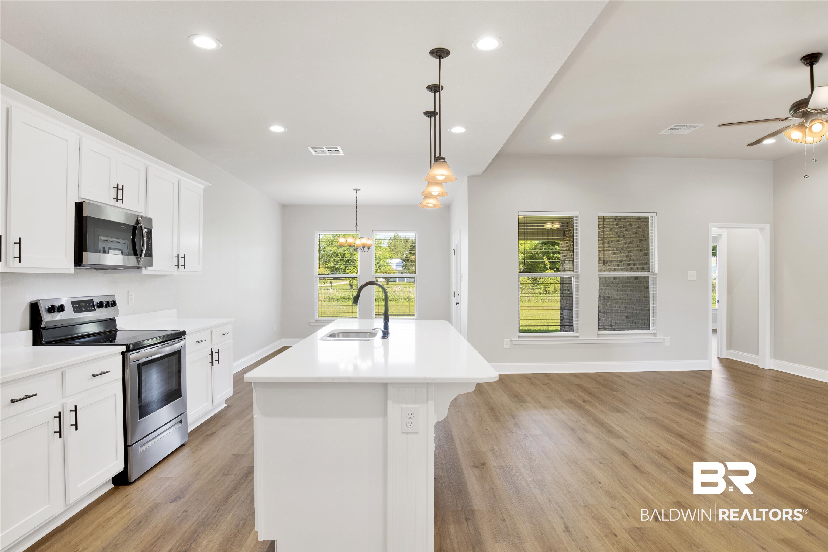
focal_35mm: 19
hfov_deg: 86.9
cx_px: 414
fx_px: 437
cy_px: 276
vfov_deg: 64.6
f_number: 11
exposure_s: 1/100
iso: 200
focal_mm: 19
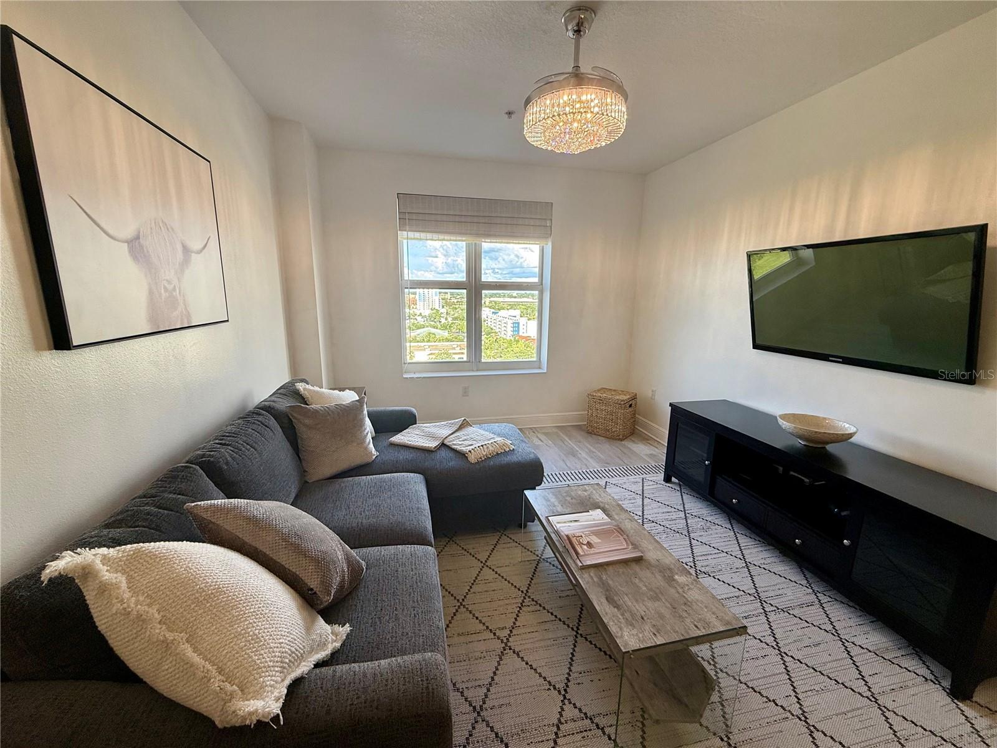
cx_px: 498
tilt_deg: -12.4
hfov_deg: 102.1
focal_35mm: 14
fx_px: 403
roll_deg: -0.6
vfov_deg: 85.7
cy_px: 374
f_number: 2.2
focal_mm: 2.22
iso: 80
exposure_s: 1/120
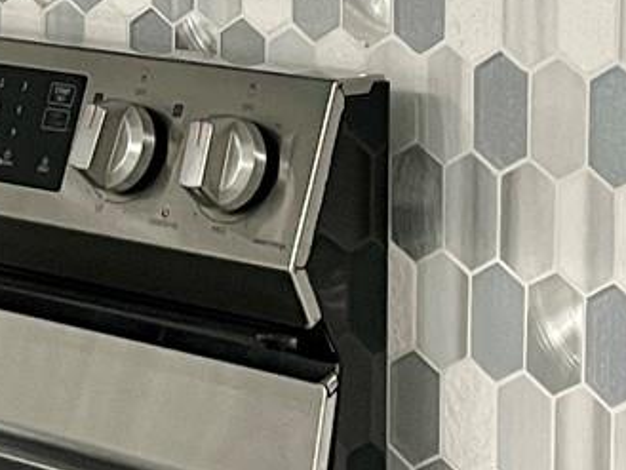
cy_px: -105
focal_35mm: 162
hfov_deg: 12.1
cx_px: 4
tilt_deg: -5.1
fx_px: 2931
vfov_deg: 9.0
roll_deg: +0.0
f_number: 1.6
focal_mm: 4.2
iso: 160
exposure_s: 1/60
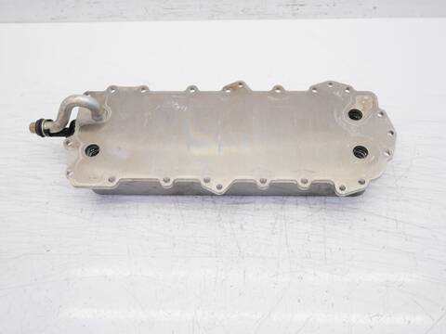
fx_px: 438
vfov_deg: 41.8
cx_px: 223
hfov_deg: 54.0
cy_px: 167
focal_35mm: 34
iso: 200
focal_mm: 17
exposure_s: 1/125
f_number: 4
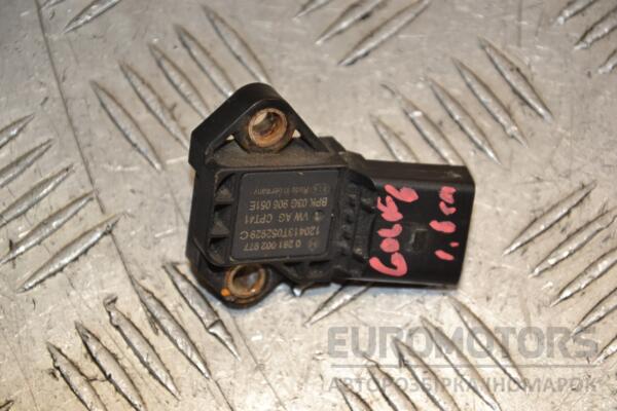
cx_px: 308
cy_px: 206
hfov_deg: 14.9
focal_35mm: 138
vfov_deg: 9.9
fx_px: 2365
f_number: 6.3
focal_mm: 92
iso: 800
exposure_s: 1/200
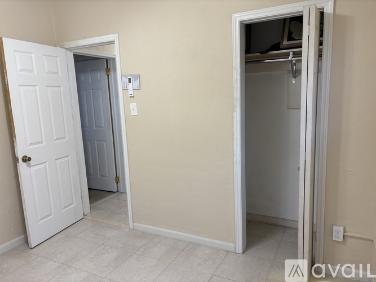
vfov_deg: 53.0
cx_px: 188
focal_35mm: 26
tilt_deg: -8.3
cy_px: 141
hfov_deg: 67.3
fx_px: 282
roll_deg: +2.1
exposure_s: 1/60
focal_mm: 5.96
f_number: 1.6
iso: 80
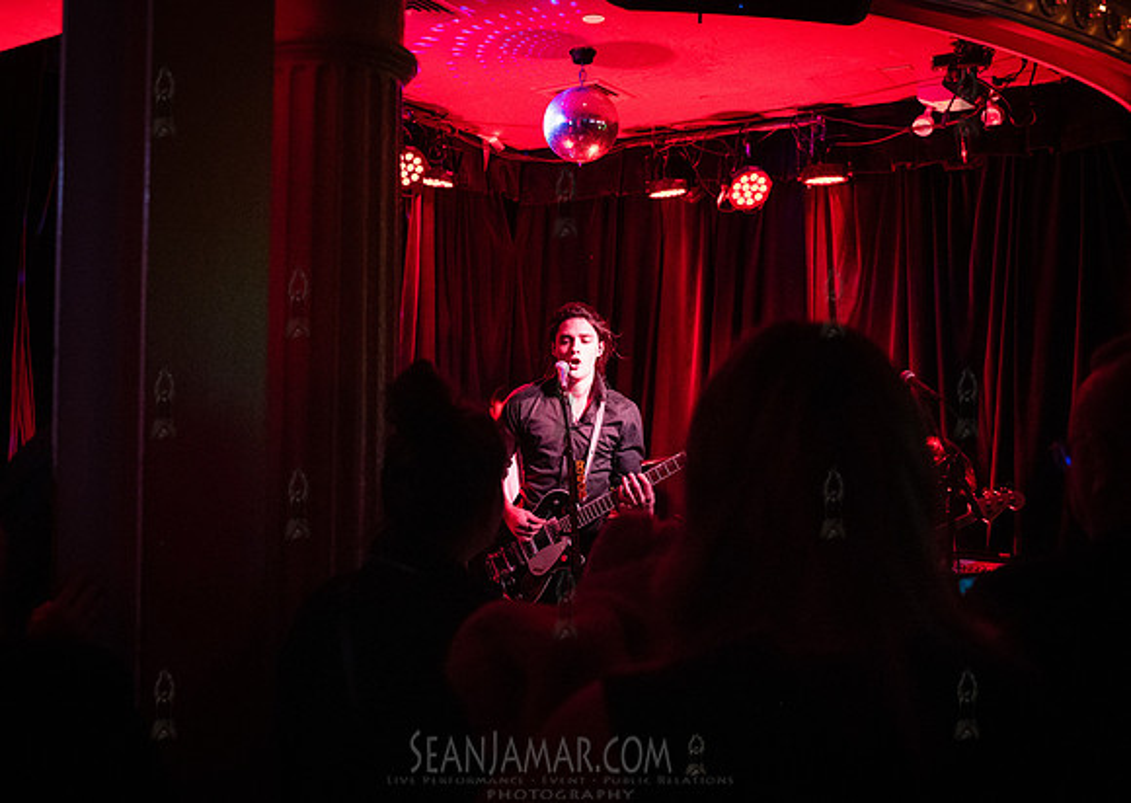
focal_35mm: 33
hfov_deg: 55.5
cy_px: 402
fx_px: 1074
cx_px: 526
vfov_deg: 41.0
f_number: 3.2
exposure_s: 1/320
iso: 12800
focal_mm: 32
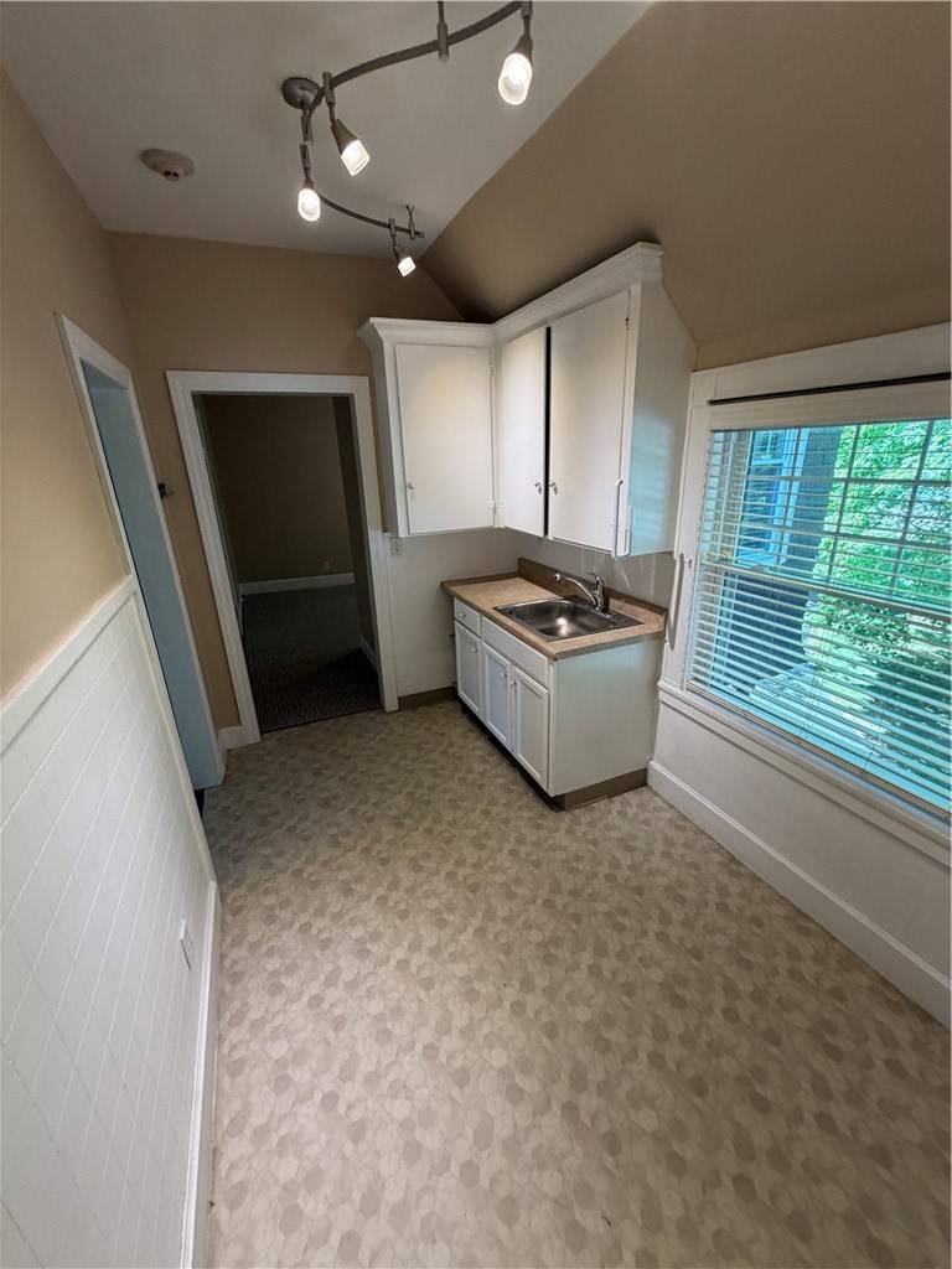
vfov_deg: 102.1
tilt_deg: -16.9
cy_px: 634
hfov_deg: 85.7
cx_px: 476
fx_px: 513
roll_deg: +2.1
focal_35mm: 14
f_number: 2.2
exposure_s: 1/120
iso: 200
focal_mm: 2.22
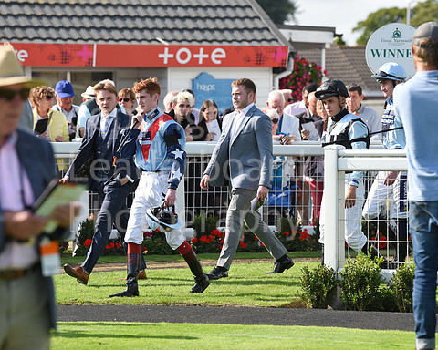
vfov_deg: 6.8
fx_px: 2943
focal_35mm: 227
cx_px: 188
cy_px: 175
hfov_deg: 8.5
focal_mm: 200
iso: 400
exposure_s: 1/1250
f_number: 5.6
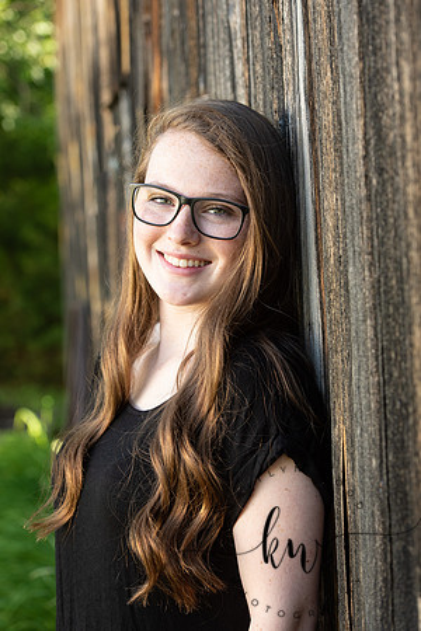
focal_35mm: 100
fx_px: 1754
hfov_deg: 13.7
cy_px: 316
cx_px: 210
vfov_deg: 20.4
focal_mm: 100
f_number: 5.6
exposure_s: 1/200
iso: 400
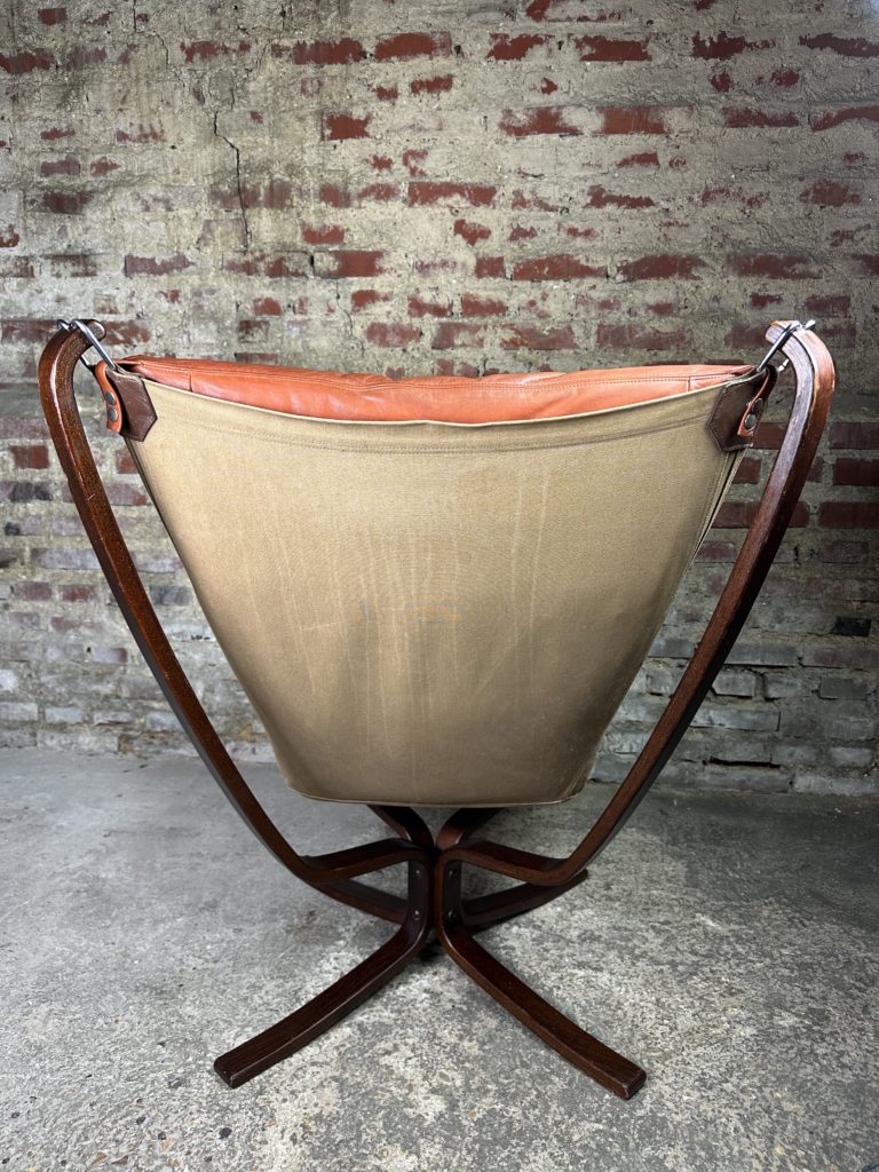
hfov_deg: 56.8
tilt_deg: -10.6
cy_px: 586
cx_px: 440
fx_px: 813
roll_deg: -1.4
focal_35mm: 24
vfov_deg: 71.6
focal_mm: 6.86
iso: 160
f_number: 1.78
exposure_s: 1/50
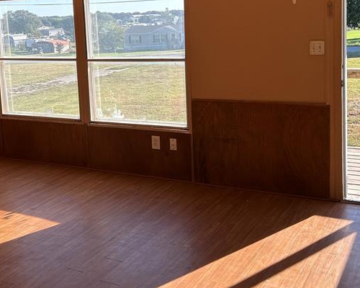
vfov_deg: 29.0
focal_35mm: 52
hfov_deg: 35.5
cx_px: 112
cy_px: 101
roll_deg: +2.9
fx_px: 554
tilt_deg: -6.1
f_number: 1.5
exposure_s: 1/917
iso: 50
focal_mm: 5.7
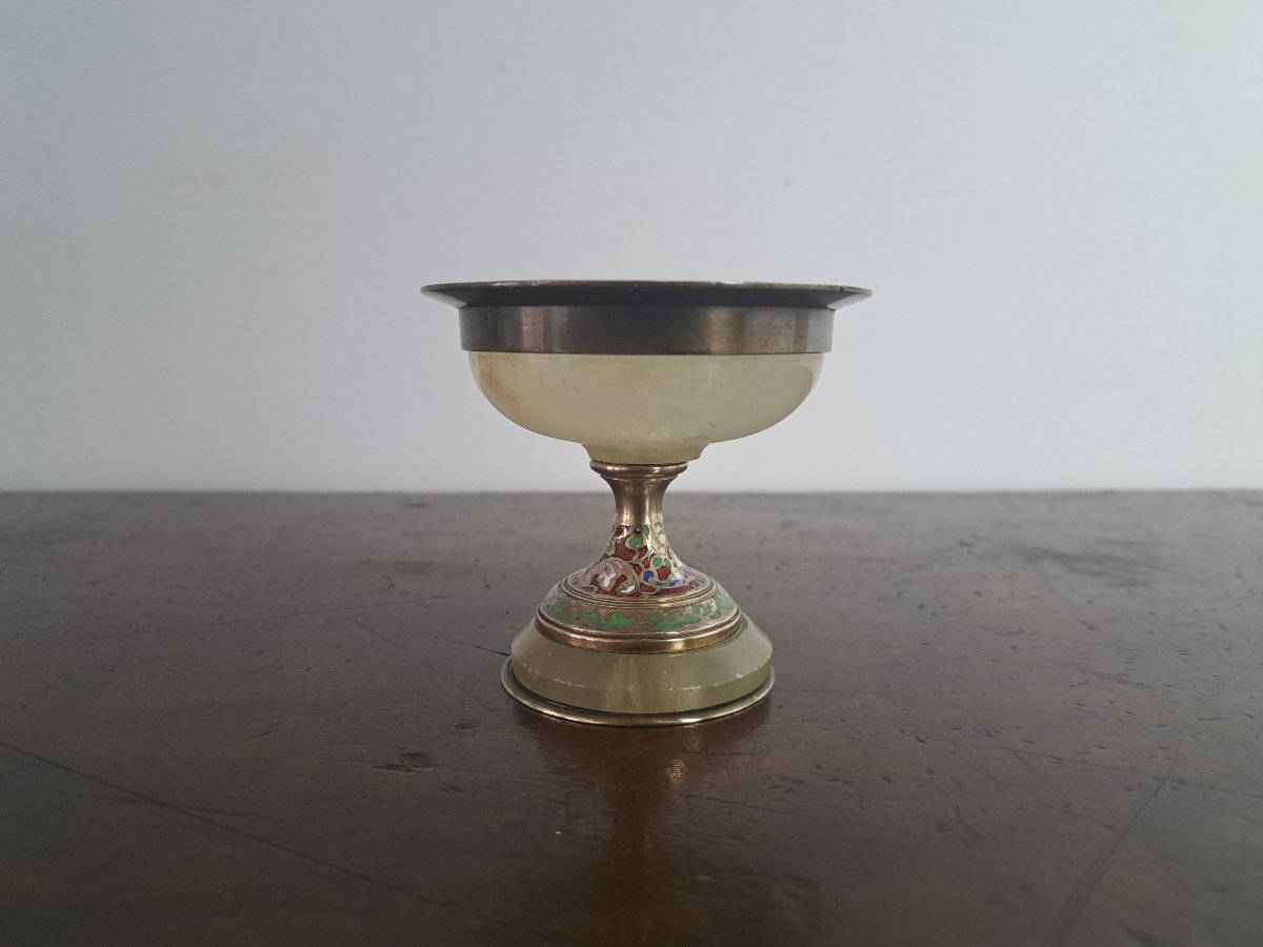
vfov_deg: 56.8
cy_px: 474
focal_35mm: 24
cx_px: 632
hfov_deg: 71.6
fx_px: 876
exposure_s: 1/60
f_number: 1.8
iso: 160
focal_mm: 5.23
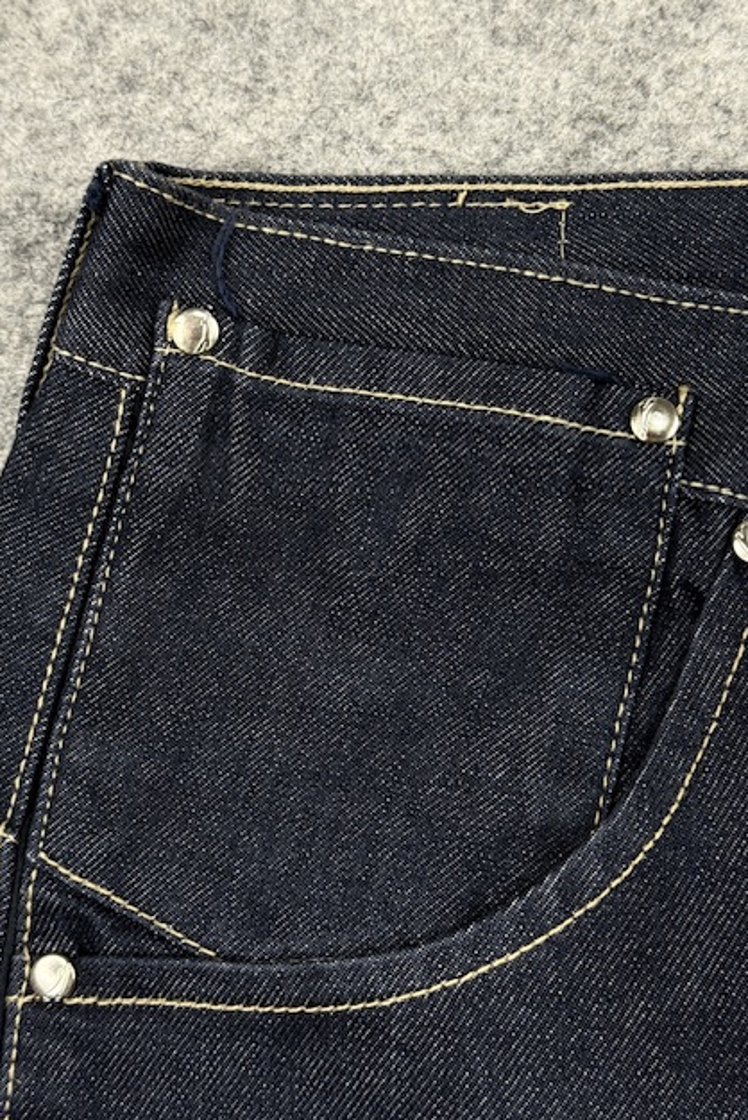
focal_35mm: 51
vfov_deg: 38.9
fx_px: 1588
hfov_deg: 26.5
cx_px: 367
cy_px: 562
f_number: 1.78
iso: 100
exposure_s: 1/100
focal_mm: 6.76
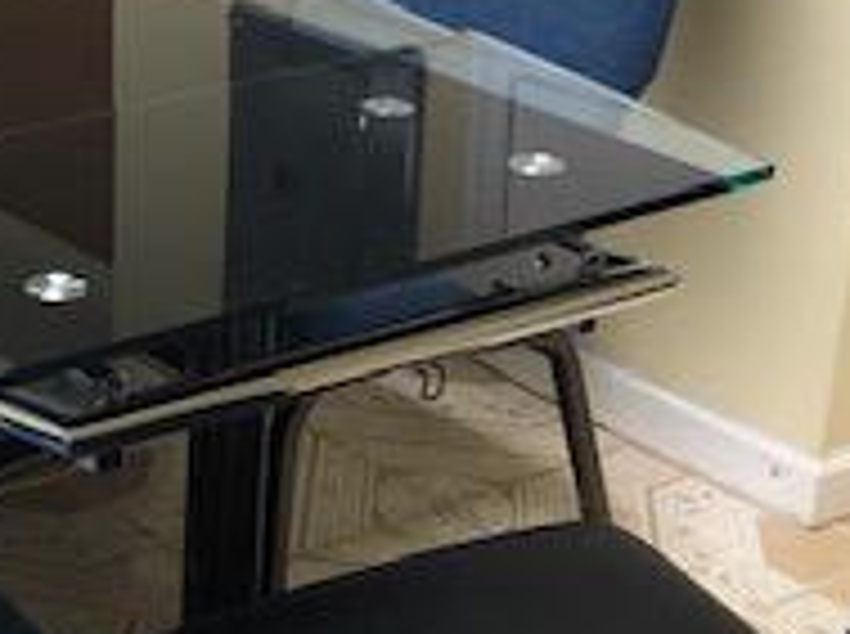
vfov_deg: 15.3
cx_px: -391
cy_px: 9
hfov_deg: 18.5
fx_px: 2328
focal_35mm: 95
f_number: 1.8
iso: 32
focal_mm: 3.99
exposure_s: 1/24
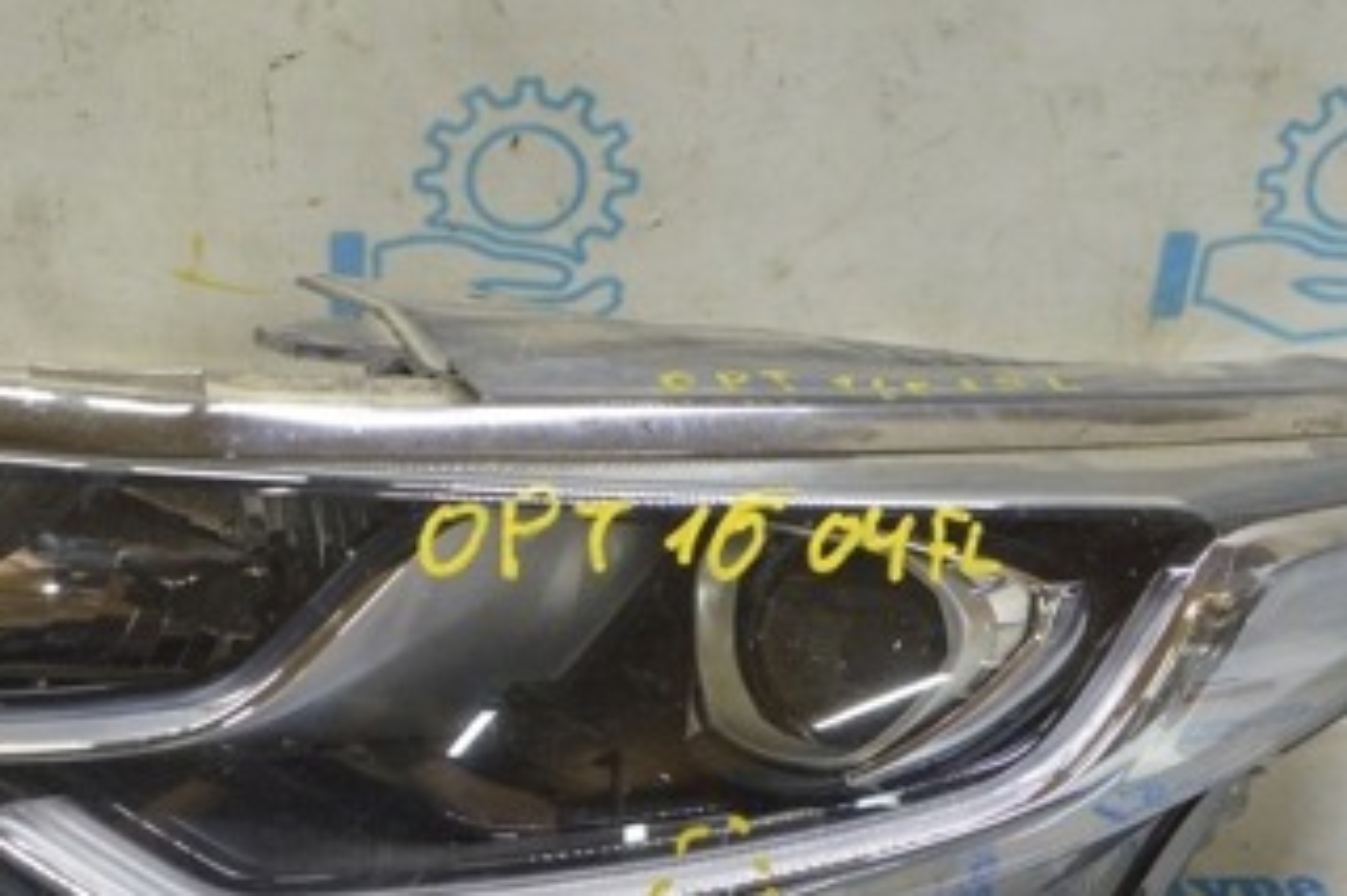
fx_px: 2580
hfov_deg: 28.9
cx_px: 375
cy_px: 520
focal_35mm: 69
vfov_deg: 19.7
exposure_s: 1/20
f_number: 5.6
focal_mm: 23
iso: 400
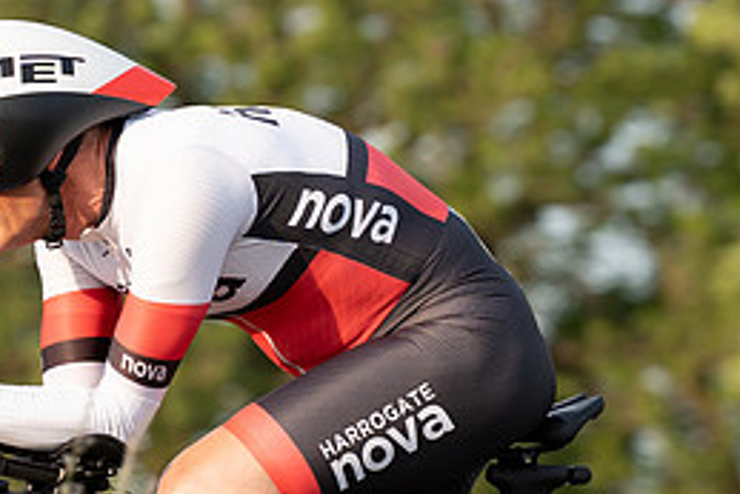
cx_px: 368
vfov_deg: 2.1
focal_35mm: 657
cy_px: 515
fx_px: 13512
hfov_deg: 3.1
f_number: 4
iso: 320
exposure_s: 1/1000
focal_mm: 156
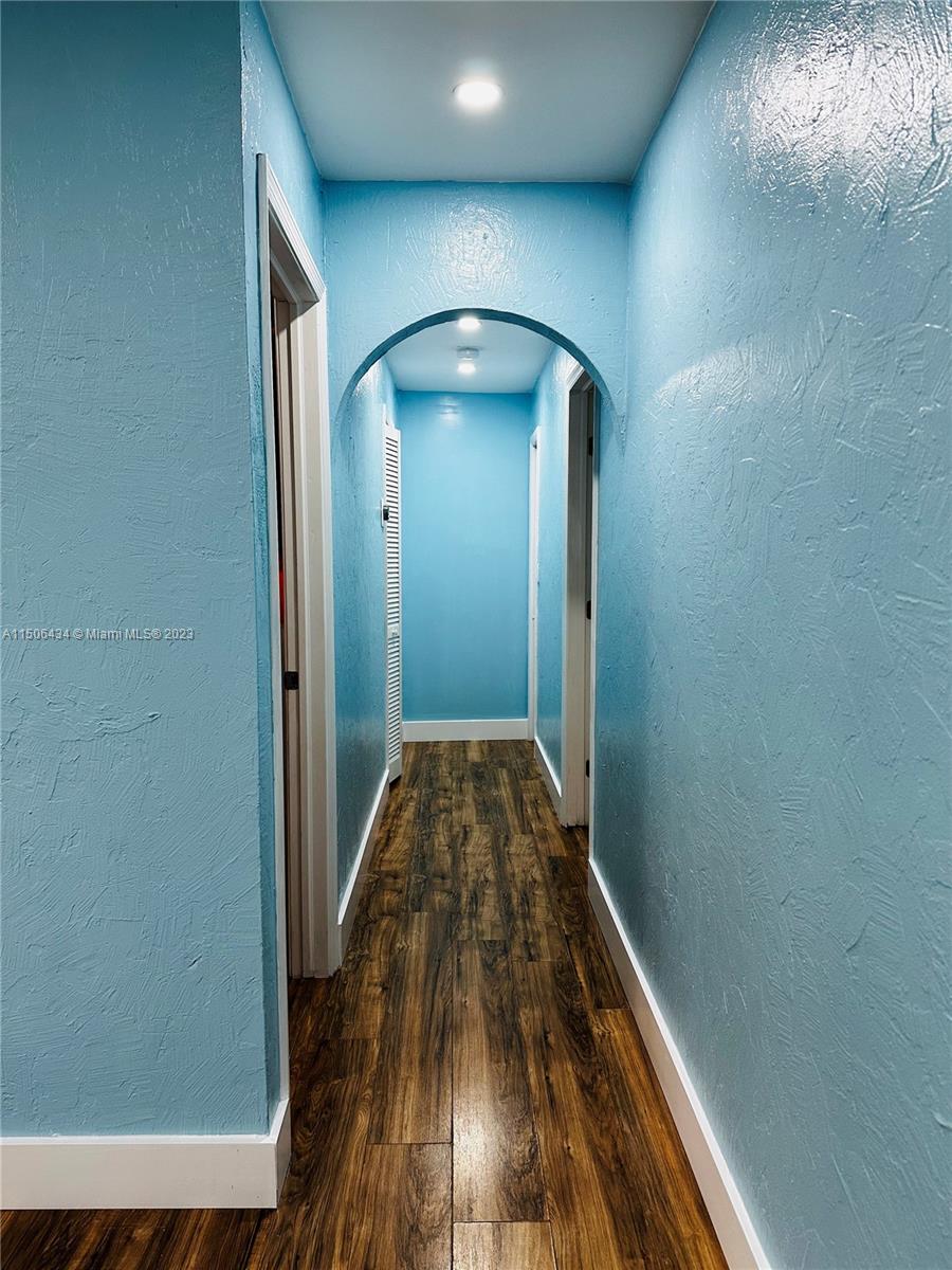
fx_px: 880
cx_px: 476
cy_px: 635
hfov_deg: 56.8
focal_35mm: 24
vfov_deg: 71.6
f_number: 1.78
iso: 200
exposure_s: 1/120
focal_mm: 6.86
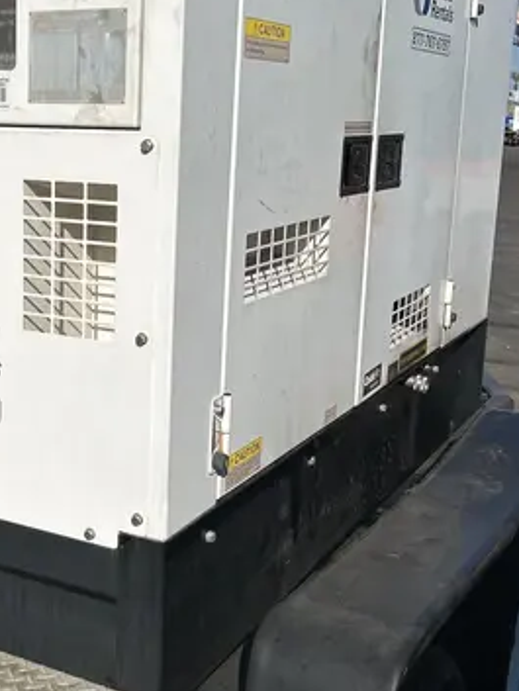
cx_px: 69
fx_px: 1079
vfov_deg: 35.5
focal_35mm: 54
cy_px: 336
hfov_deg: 26.3
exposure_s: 1/12658
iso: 50
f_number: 1.5
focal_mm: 5.7
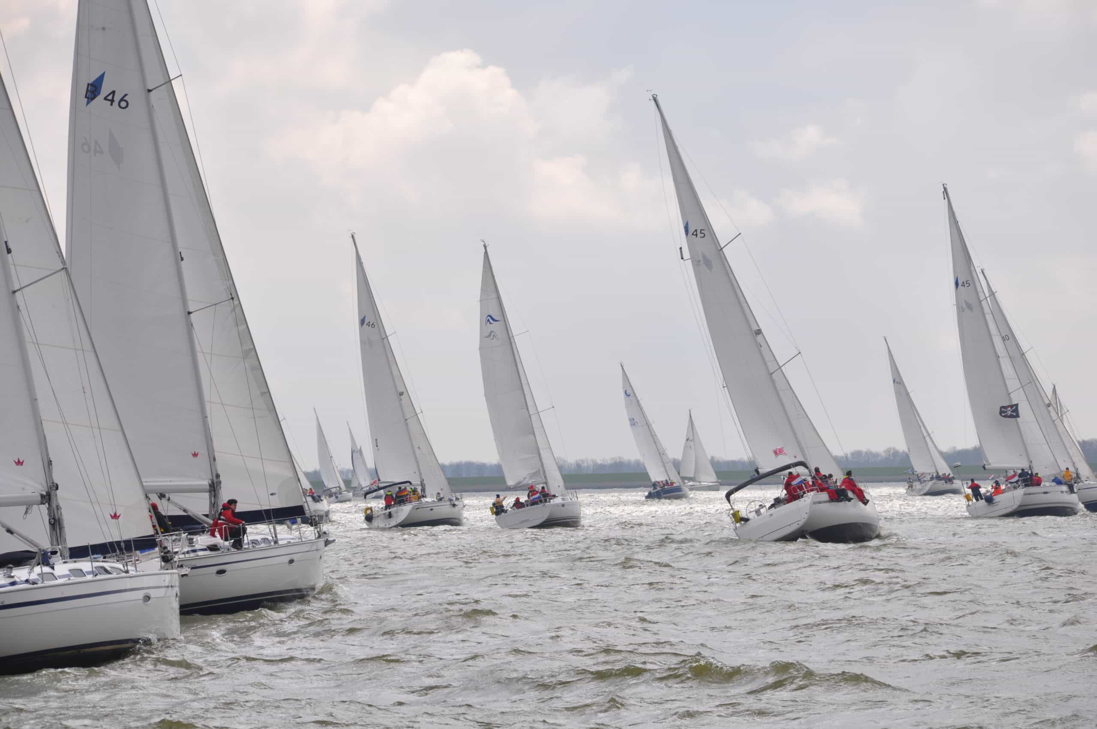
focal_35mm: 158
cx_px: 548
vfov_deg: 8.7
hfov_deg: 13.1
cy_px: 364
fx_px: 4793
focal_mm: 105
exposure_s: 1/400
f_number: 10
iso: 200
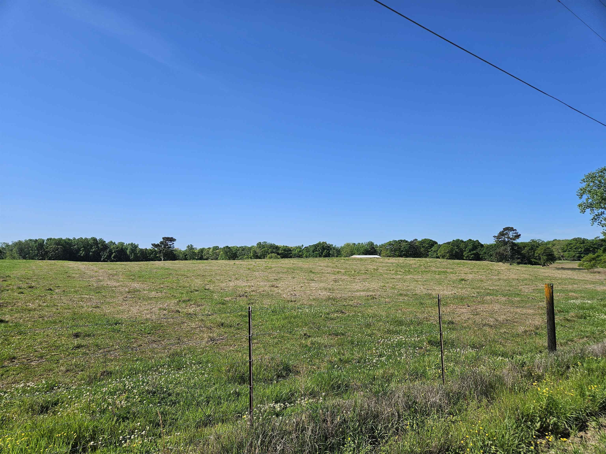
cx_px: 303
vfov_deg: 58.9
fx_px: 403
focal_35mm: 23
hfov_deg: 73.9
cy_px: 227
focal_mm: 5.4
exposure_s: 1/2745
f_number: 1.8
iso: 25
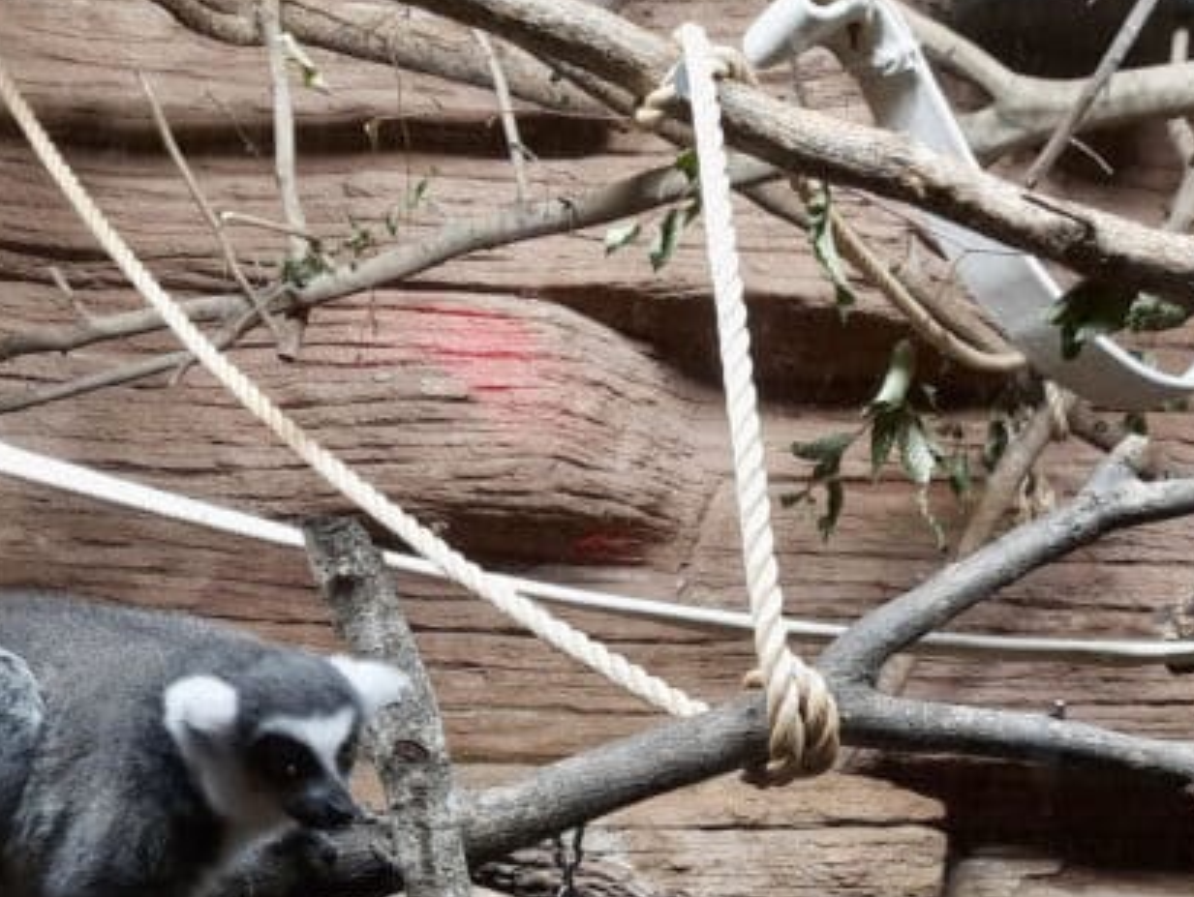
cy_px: 894
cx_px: 735
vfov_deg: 28.0
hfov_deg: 38.7
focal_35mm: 49
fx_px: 1692
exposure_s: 1/24
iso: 500
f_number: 1.8
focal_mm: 5.23
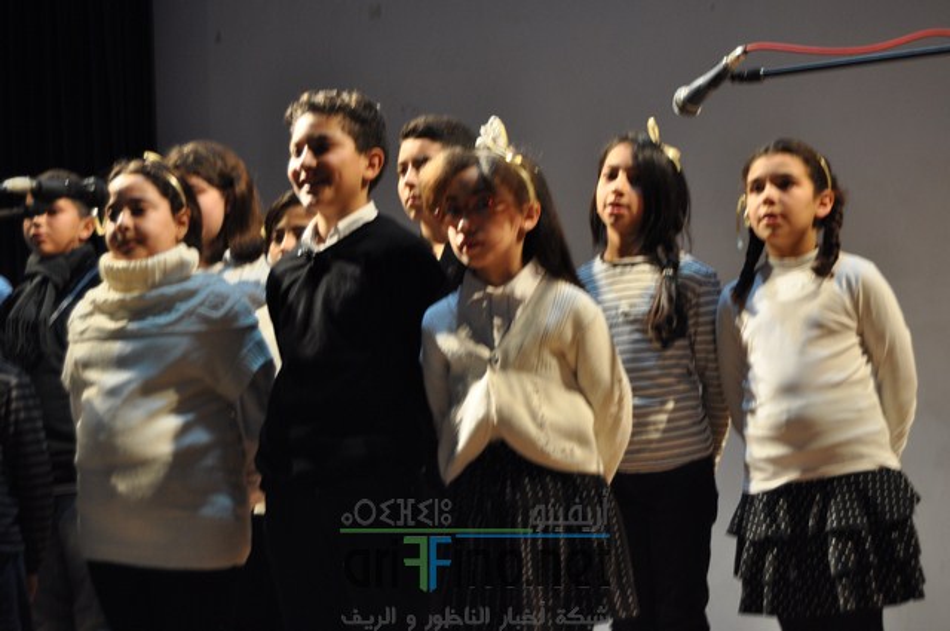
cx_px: 475
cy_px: 316
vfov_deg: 21.5
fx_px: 1660
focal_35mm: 63
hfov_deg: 31.9
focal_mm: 42
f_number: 5
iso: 560
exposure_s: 1/60
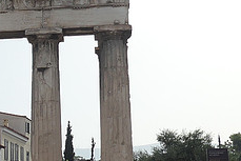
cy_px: 78
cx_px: -25
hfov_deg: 21.2
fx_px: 610
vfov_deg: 15.0
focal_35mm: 91
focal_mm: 8.8
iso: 200
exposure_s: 1/3200
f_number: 3.3
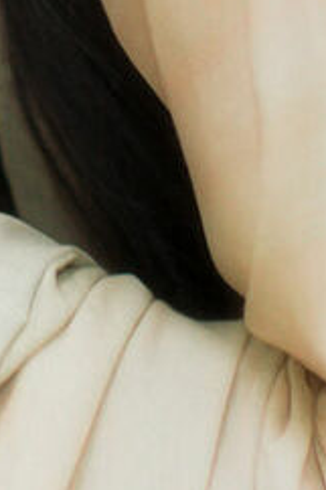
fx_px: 4339
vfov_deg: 6.4
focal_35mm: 319
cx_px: 20
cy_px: -42
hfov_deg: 4.3
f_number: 1.4
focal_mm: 50
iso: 640
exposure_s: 1/80
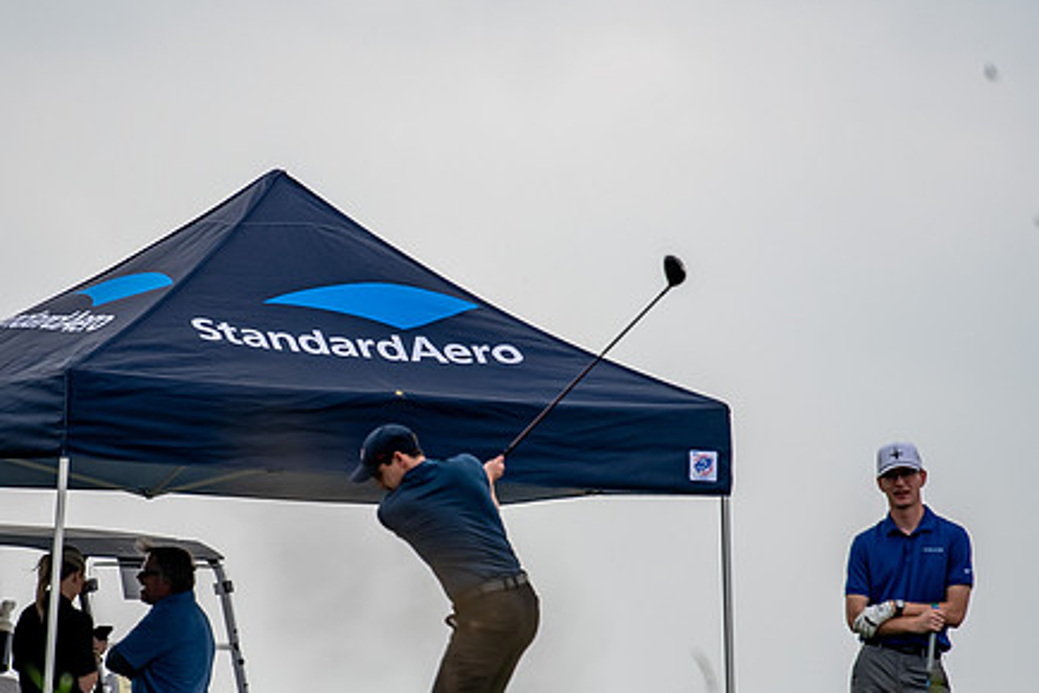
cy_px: 412
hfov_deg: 2.6
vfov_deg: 1.8
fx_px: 22539
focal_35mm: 781
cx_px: 406
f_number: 5.6
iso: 320
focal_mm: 390
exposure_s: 1/2000
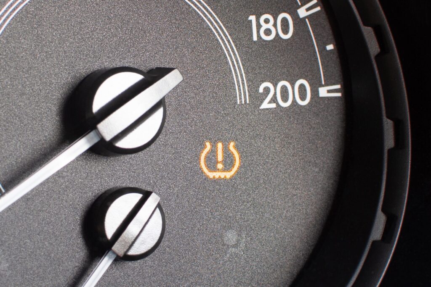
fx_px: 629
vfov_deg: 25.8
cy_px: 144
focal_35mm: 52
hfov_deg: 37.8
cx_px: 216
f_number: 5.6
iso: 400
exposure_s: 1/40
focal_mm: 35
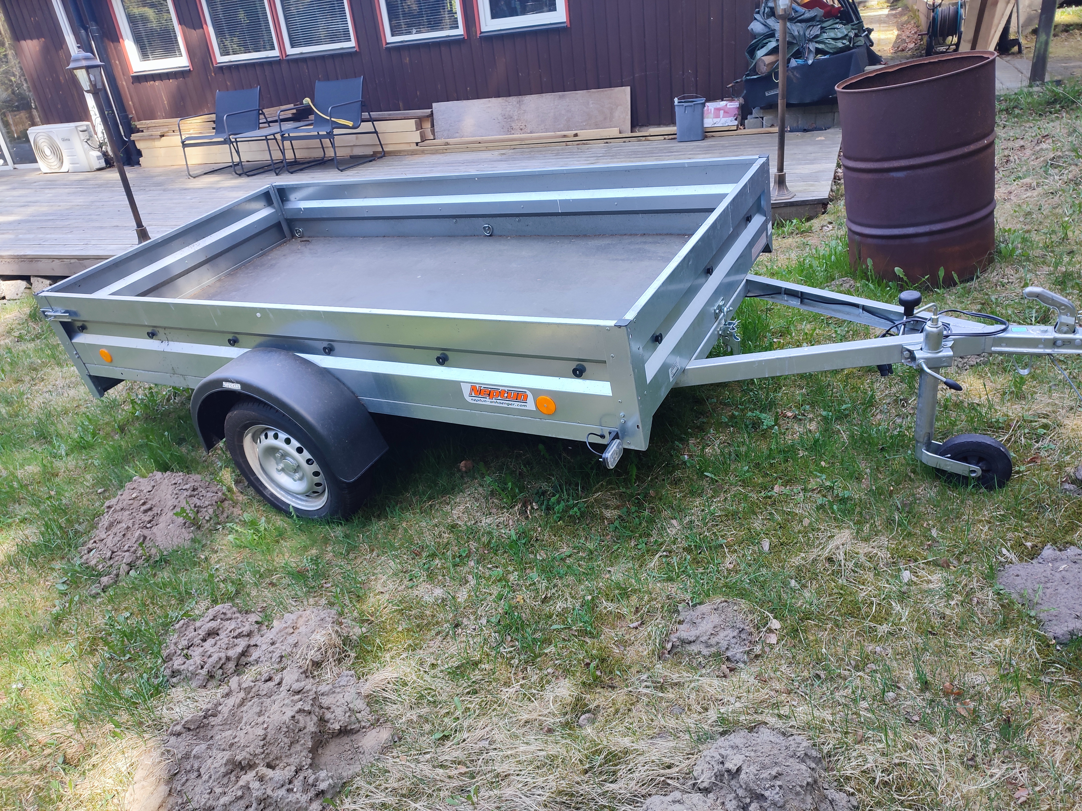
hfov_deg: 71.6
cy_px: 406
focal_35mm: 24
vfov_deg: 56.8
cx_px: 541
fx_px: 750
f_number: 1.89
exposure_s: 1/100
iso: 92
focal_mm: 5.89
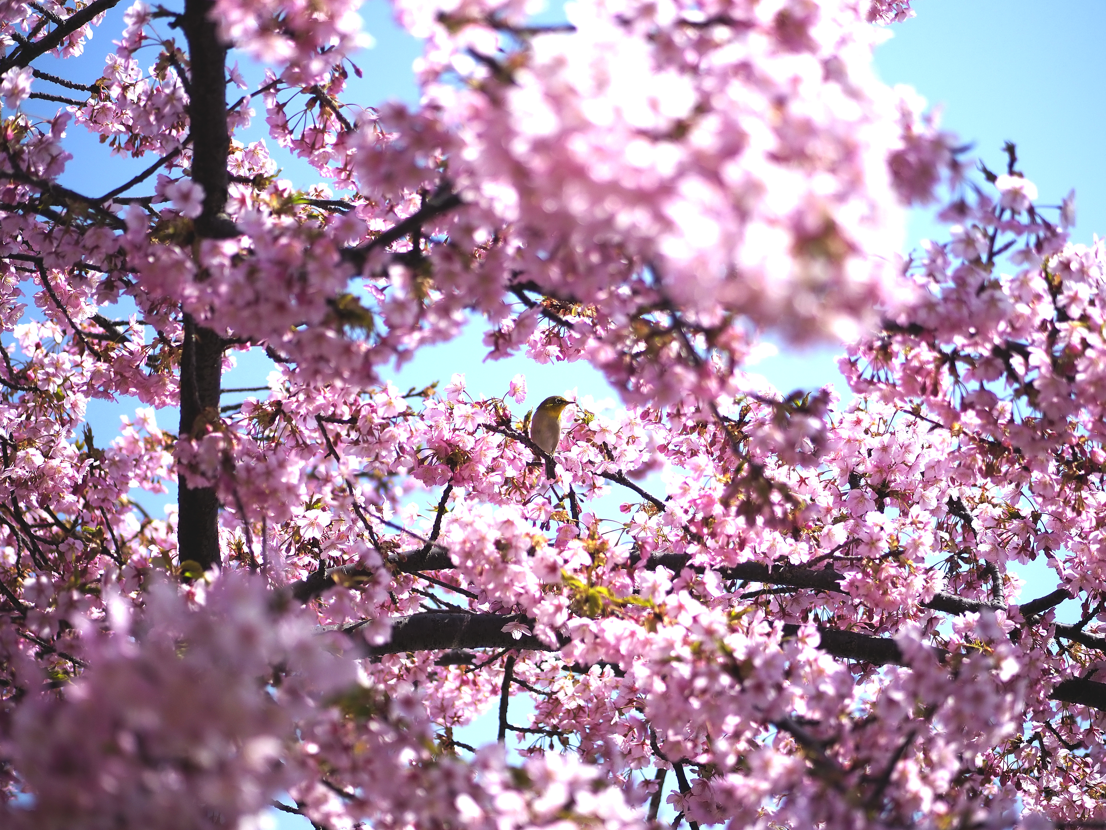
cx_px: 553
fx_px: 2748
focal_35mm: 86
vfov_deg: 17.2
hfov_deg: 22.8
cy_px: 415
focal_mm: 43
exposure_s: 1/4000
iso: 200
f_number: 1.7
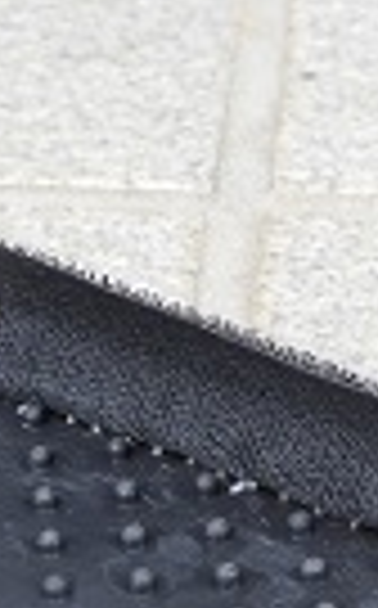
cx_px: 180
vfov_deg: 13.3
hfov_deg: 8.3
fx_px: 2596
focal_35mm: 157
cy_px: 522
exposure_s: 1/80
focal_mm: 10.7
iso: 100
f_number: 3.5
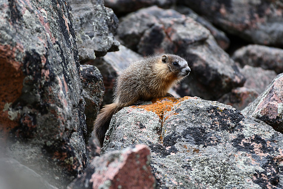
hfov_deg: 2.7
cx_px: 142
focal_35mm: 750
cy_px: 94
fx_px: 5897
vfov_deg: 1.8
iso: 800
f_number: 5.6
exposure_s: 1/400
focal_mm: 500
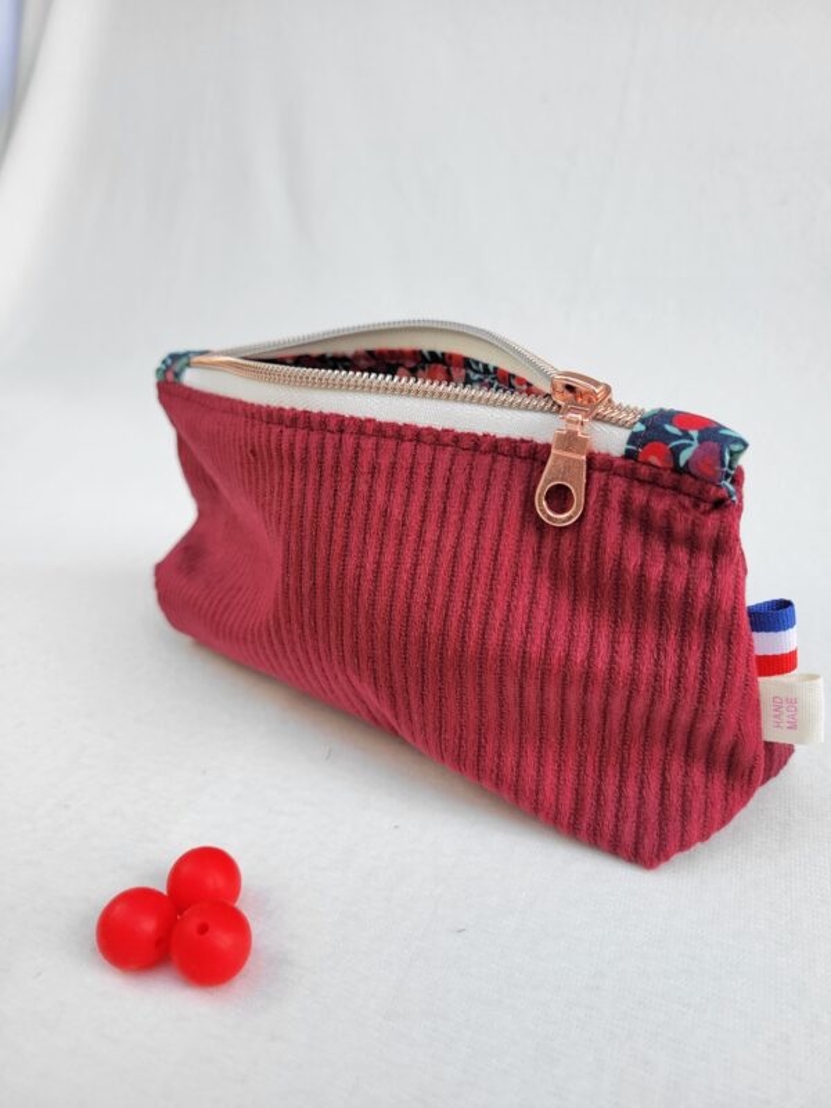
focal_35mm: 26
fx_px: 832
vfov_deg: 67.3
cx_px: 416
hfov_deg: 53.1
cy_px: 554
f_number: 1.8
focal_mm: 5.4
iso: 40
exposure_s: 1/120
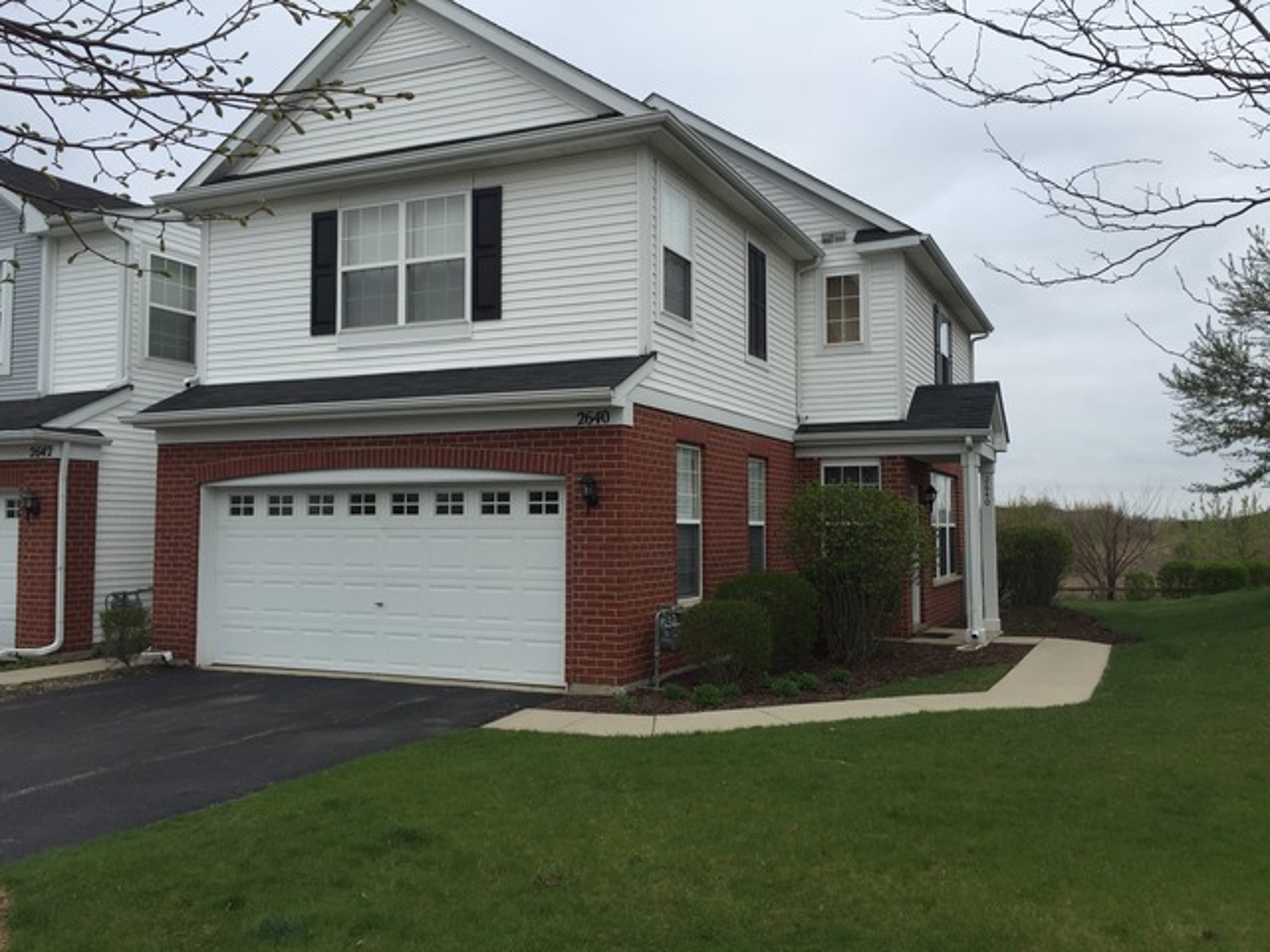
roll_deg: +0.0
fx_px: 1064
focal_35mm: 29
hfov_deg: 61.7
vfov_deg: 48.2
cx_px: 635
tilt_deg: +4.0
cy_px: 476
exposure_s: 1/989
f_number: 2.2
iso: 32
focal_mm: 4.15
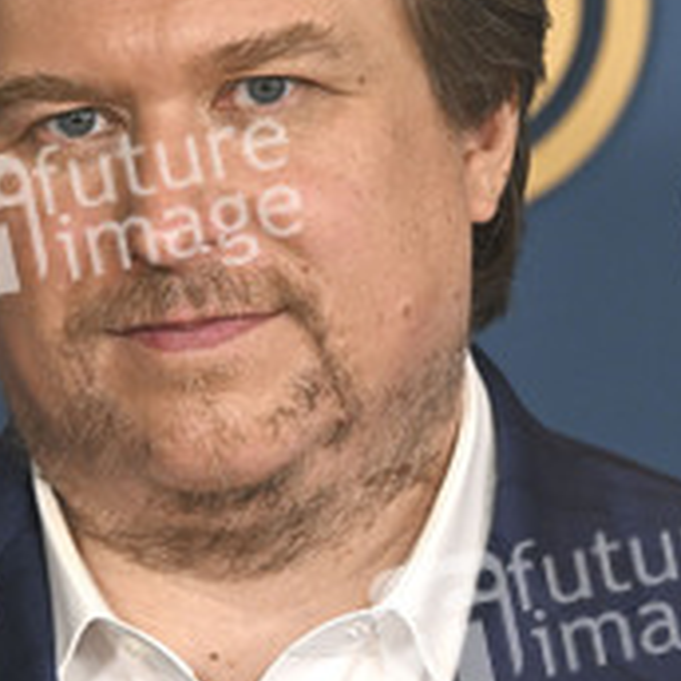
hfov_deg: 6.1
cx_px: 214
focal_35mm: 286
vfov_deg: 6.1
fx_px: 6366
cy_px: 412
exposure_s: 1/320
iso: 2000
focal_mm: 145
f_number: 5.6
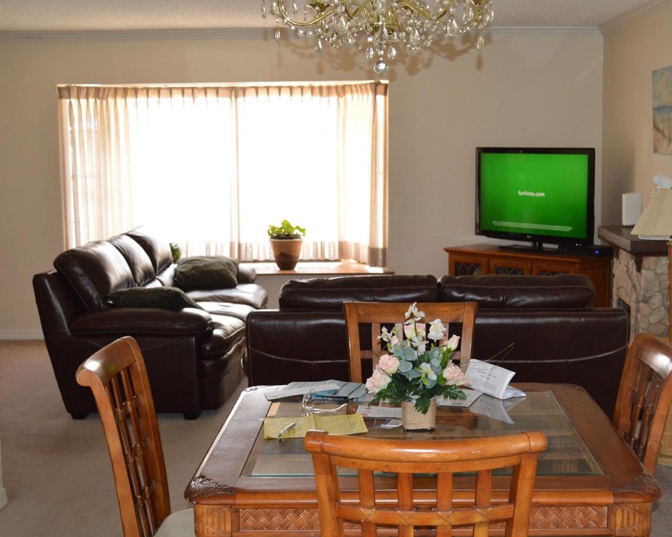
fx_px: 1054
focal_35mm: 53
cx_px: 399
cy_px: 266
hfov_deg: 35.3
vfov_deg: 28.6
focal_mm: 26
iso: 800
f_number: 4.2
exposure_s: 1/60
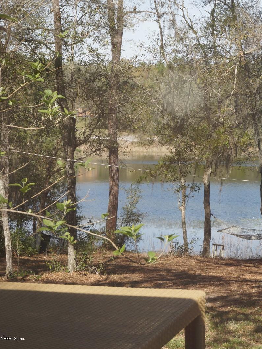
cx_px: 251
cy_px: 174
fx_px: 906
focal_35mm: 90
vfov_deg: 21.8
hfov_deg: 16.2
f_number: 10
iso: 100
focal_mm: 41
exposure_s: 1/125
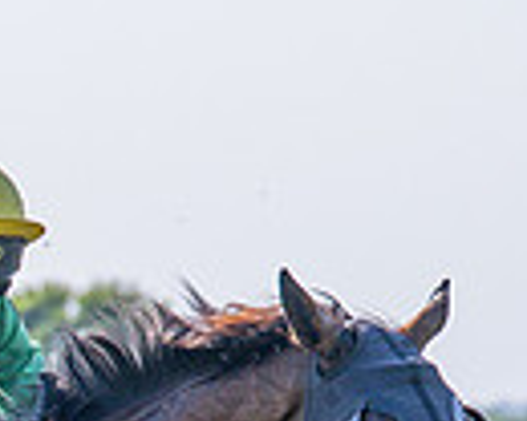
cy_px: 656
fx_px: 9202
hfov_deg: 3.3
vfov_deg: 2.6
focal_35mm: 590
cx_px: -412
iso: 200
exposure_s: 1/2000
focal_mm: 95
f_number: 4
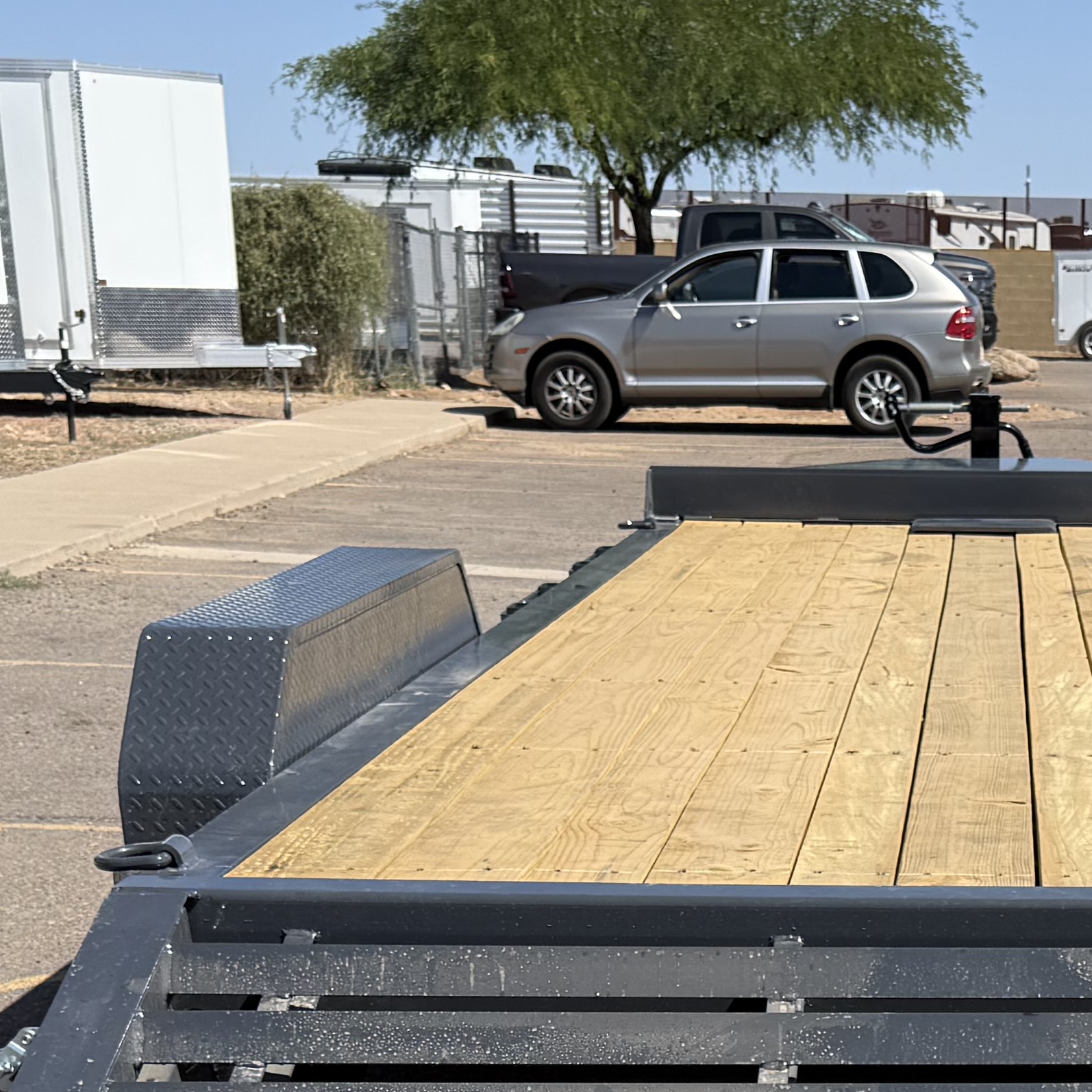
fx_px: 2712
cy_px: 1361
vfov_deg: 21.0
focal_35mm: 76
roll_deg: -1.7
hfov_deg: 22.1
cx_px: 1027
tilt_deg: -19.9
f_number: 1.78
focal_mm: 6.76
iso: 80
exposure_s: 1/4167
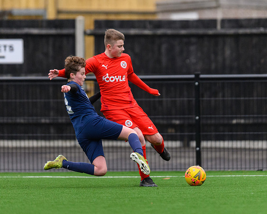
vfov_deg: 2.5
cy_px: 113
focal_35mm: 614
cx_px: 137
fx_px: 4851
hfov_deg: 3.2
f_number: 2.8
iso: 5000
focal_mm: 400
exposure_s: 1/2000
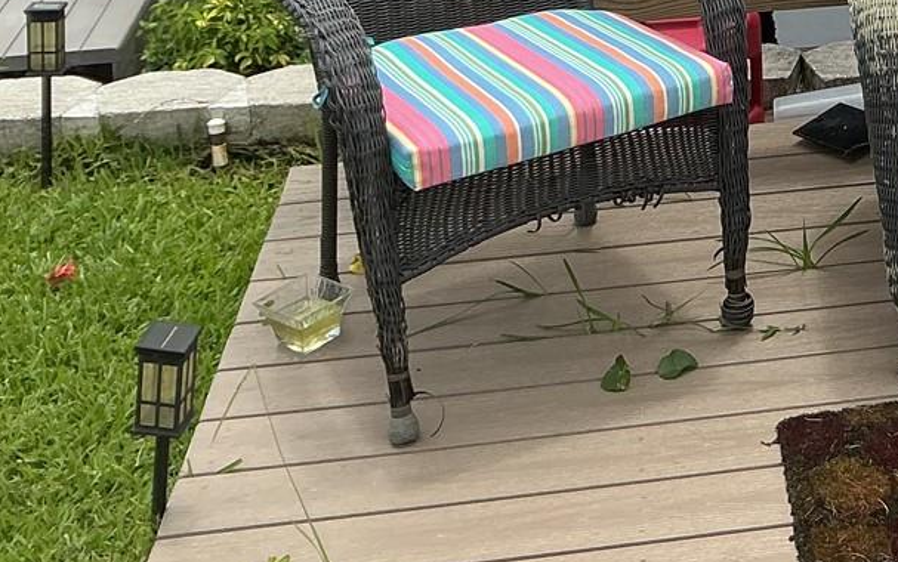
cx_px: 1086
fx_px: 1983
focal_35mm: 81
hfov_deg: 23.3
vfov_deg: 15.1
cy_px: -244
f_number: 1.8
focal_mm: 3
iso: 25
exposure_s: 1/1675
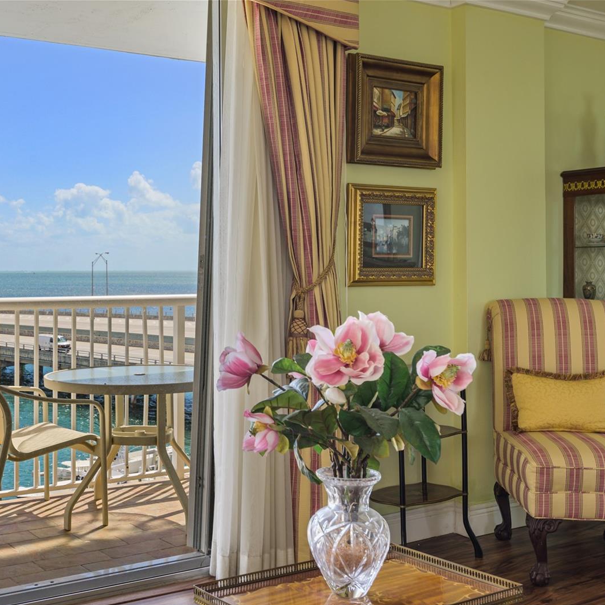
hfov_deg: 36.8
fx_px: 890
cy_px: 304
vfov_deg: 37.6
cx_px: 164
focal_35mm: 45
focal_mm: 35
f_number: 7.1
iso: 100
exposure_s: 1/8
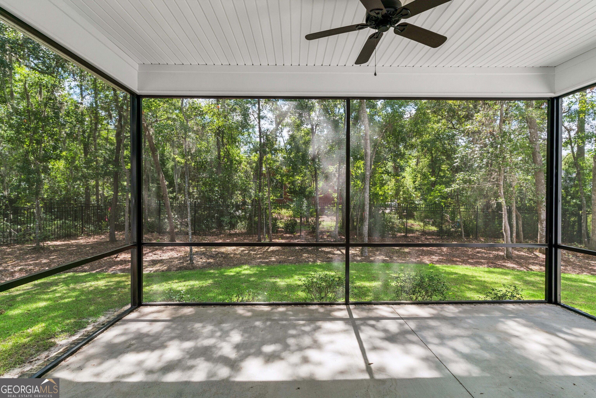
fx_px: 298
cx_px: 298
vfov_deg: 67.4
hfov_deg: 90.0
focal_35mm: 18
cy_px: 199
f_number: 8
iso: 250
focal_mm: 18
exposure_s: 1/80
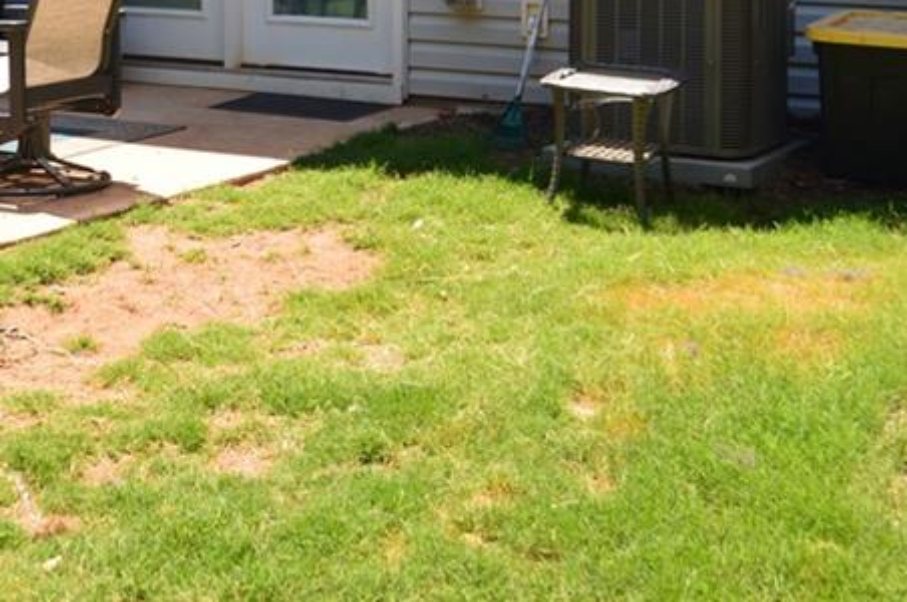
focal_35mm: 68
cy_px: -76
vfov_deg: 19.1
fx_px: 1711
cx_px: 305
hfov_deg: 29.5
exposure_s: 1/100
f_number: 7.1
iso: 100
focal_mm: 20
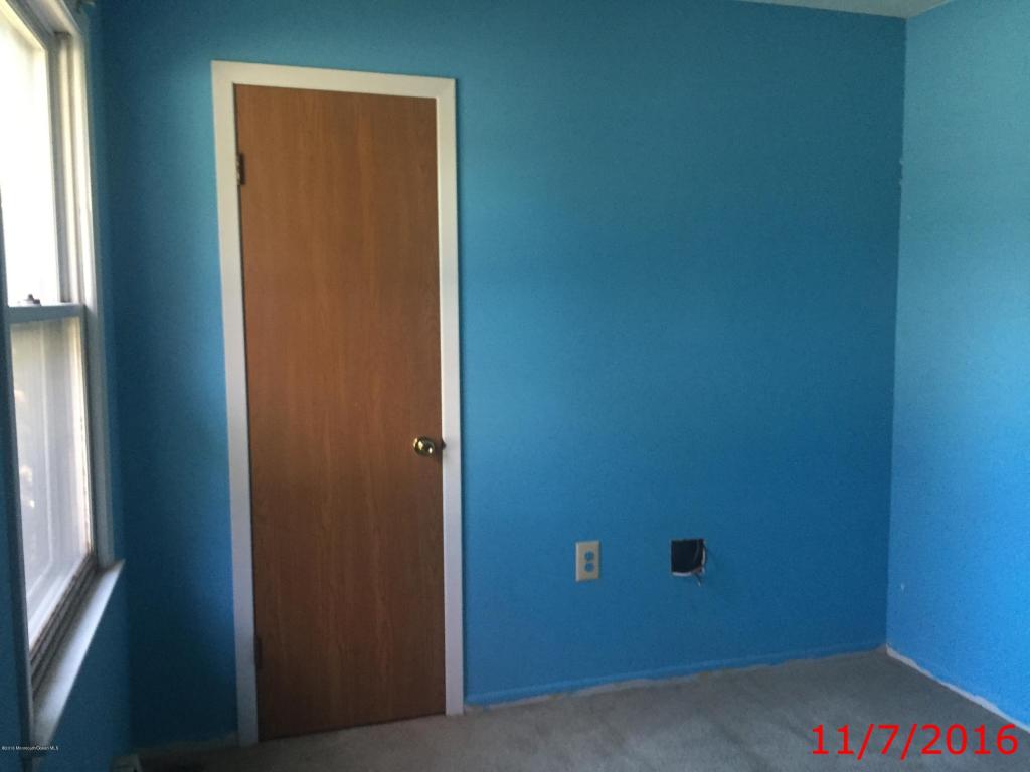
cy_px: 386
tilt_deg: -7.0
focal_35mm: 29
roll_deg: -1.2
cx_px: 515
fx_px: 863
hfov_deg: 61.7
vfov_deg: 48.2
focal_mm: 4.15
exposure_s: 1/17
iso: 250
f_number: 2.2
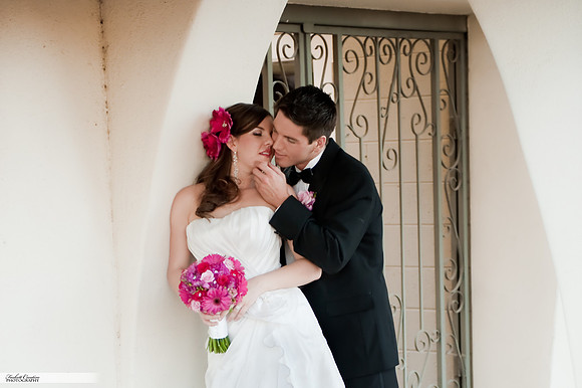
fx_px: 1131
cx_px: 291
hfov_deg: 28.9
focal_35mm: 70
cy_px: 194
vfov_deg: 19.4
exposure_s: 1/250
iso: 1000
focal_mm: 70
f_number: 2.8
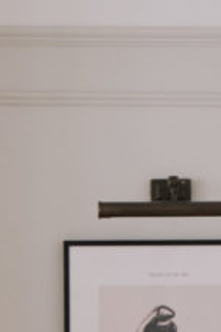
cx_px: 104
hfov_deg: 6.7
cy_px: 547
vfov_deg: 9.6
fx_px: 1888
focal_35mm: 205
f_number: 11
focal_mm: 25.7
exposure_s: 1/2
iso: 160
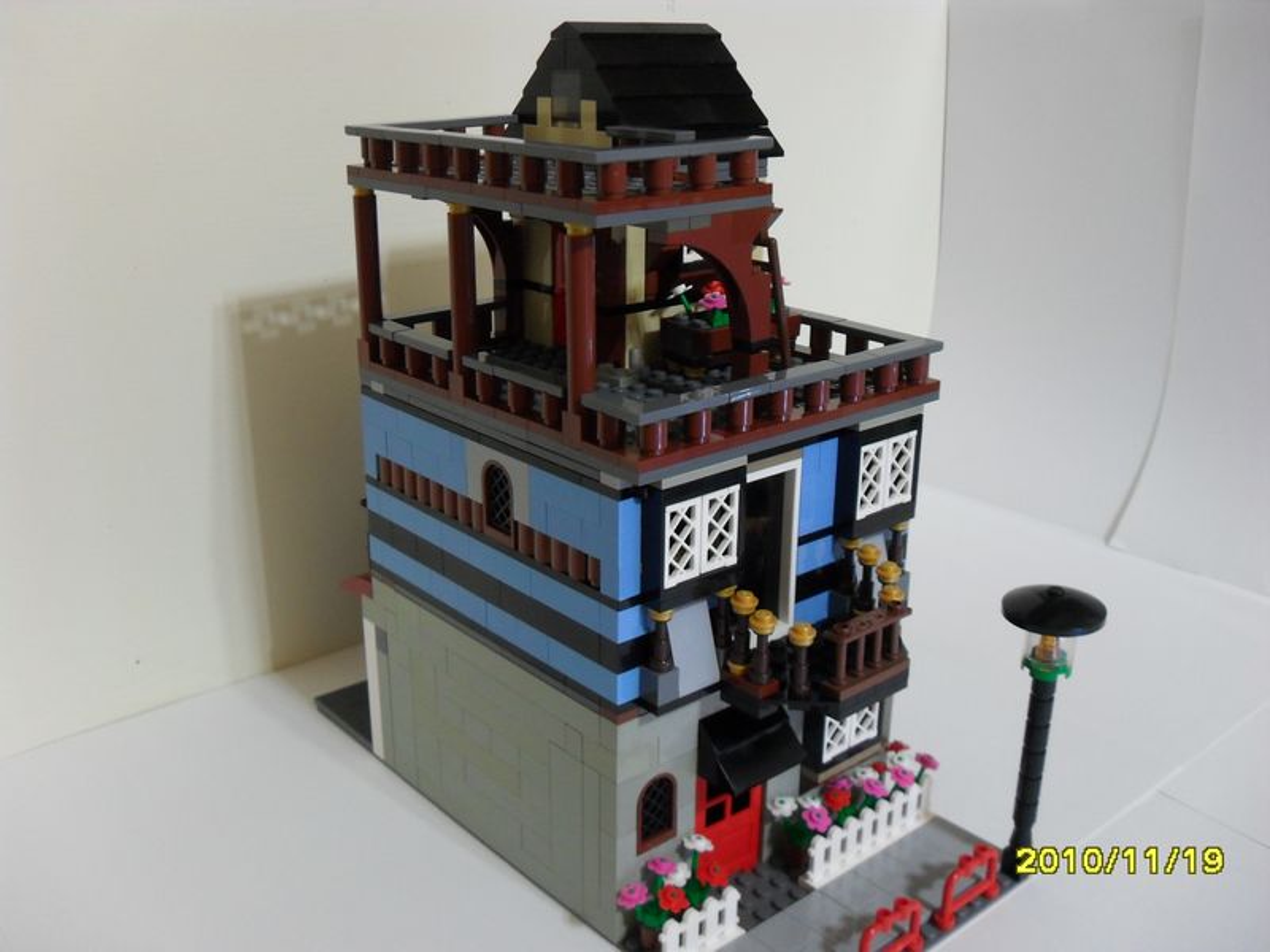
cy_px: 476
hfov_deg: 52.6
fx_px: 1284
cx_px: 635
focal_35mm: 35
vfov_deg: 40.7
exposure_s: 1/10
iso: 200
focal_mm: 6.2
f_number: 2.8
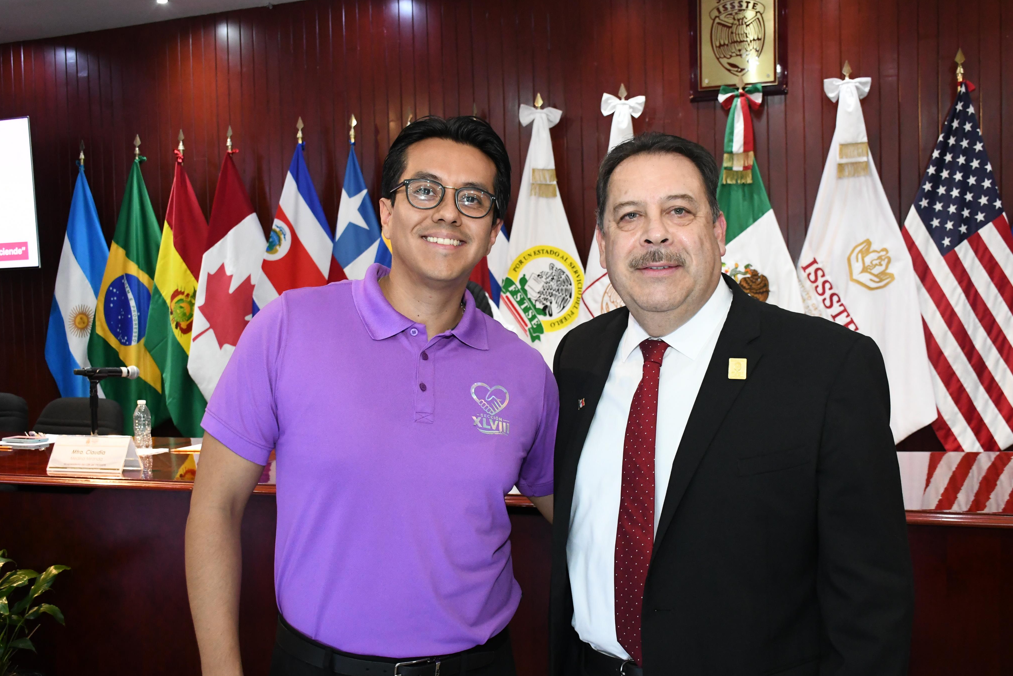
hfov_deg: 55.8
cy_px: 347
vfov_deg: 38.9
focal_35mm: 34
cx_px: 519
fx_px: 957
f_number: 5
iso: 4000
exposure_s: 1/100
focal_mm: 22
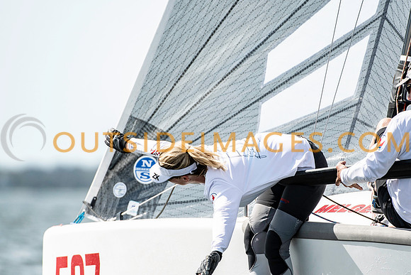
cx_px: 206
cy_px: 138
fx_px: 7355
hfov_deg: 3.2
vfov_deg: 2.1
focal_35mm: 644
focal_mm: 400
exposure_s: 1/2500
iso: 320
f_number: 5
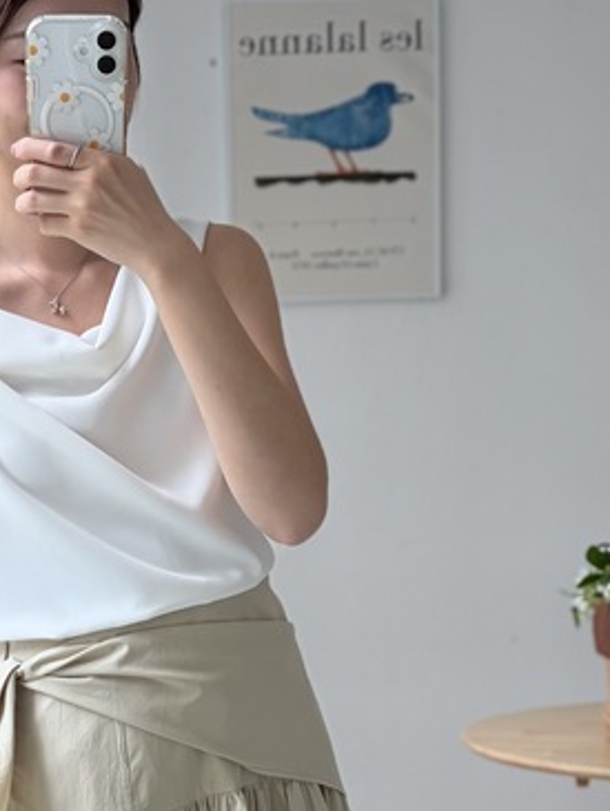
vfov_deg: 26.9
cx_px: 146
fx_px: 1666
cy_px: 647
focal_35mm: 71
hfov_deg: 20.6
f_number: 1.6
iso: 64
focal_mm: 5.96
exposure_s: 1/120
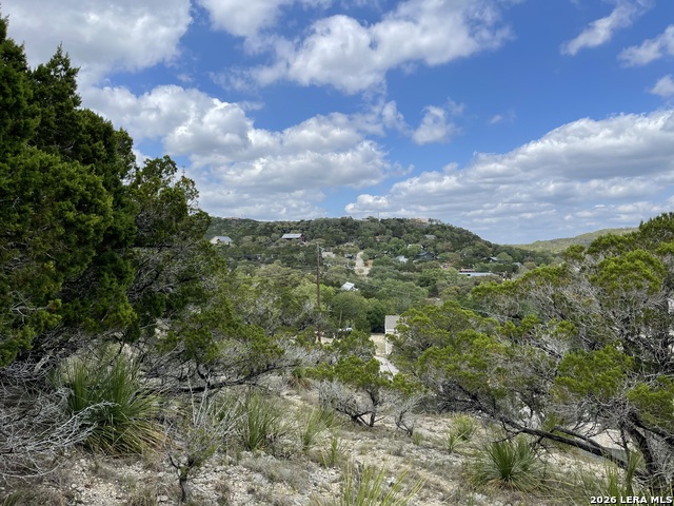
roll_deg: +0.3
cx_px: 337
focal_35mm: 25
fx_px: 487
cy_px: 253
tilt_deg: +0.1
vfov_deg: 54.9
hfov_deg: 69.4
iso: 32
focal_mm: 5.1
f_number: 1.6
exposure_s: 1/3922
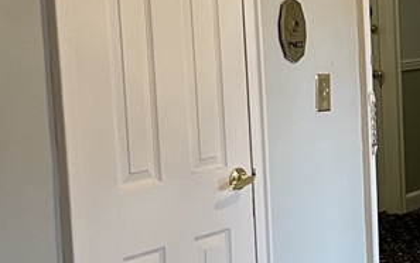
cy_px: 95
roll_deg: +1.8
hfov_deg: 19.4
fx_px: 1088
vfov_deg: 13.8
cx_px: 609
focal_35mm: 95
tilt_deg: -4.4
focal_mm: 4.2
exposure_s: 1/60
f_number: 1.6
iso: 125
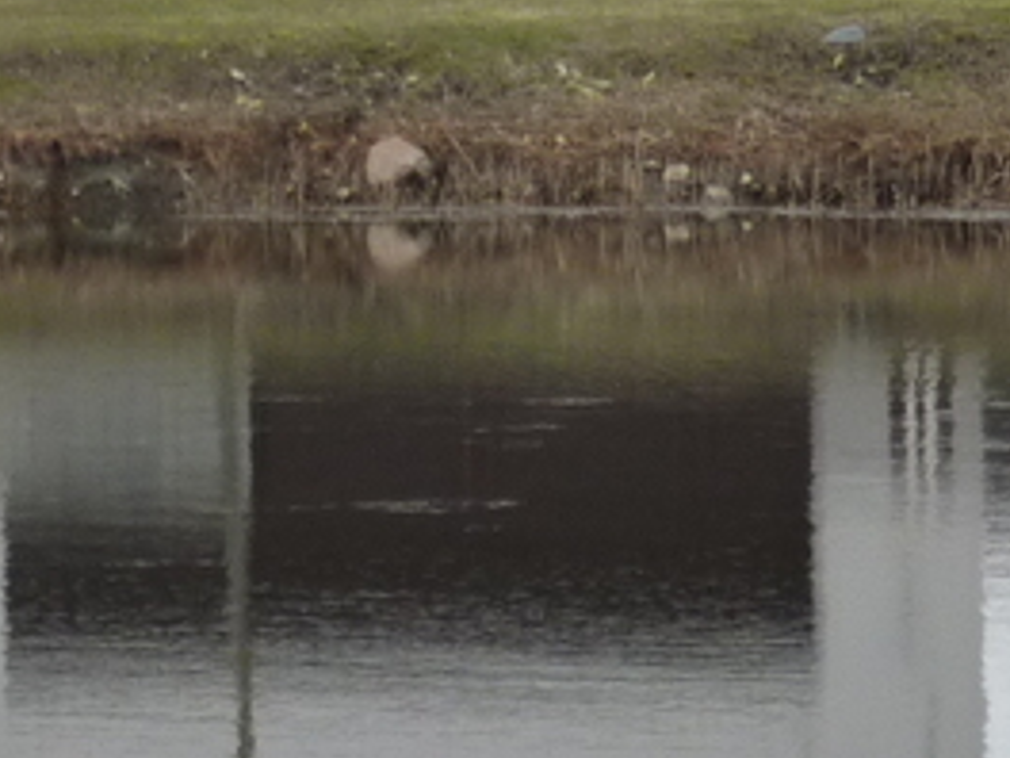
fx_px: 18148
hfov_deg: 3.2
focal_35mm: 622
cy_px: -869
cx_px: -937
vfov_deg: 2.4
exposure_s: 1/320
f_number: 4.5
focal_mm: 22.5
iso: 125
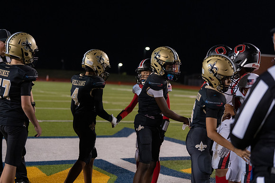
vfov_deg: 19.5
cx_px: 138
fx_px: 535
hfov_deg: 28.8
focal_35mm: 70
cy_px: 92
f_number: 2.8
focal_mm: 70
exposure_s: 1/500
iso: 2500
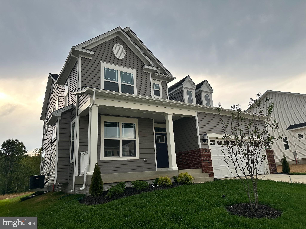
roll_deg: +2.4
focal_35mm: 24
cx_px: 153
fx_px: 212
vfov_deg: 56.8
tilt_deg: +14.8
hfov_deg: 71.6
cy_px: 114
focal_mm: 6.86
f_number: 1.78
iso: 80
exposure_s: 1/667
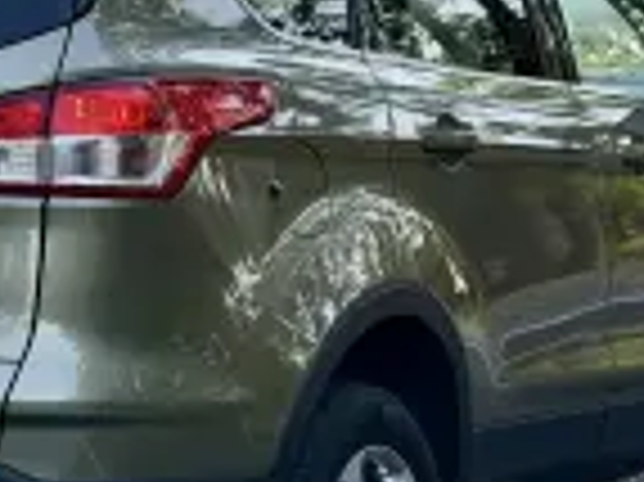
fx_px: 2249
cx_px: 131
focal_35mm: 121
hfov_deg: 16.2
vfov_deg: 12.2
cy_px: 221
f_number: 1.78
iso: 100
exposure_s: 1/1027
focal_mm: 6.76
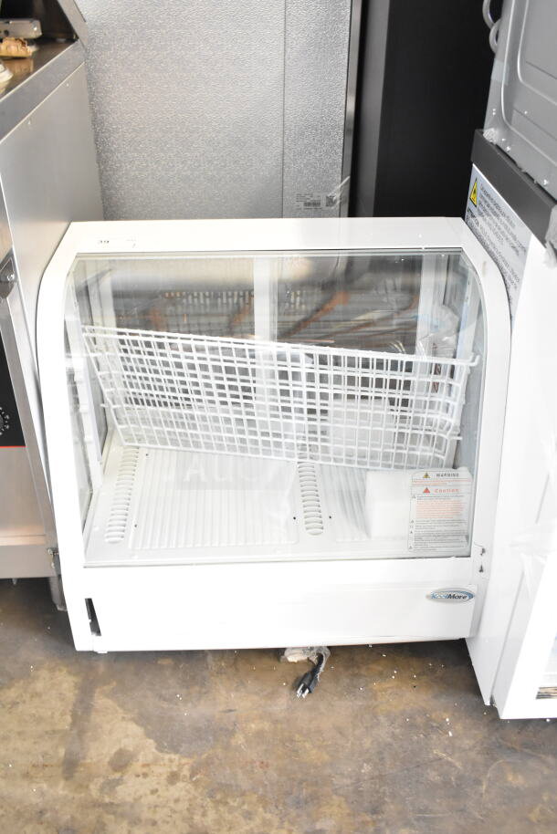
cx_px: 278
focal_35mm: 33
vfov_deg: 57.2
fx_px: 765
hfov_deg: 40.0
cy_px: 417
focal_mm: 22
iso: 2800
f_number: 3.8
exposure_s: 1/30
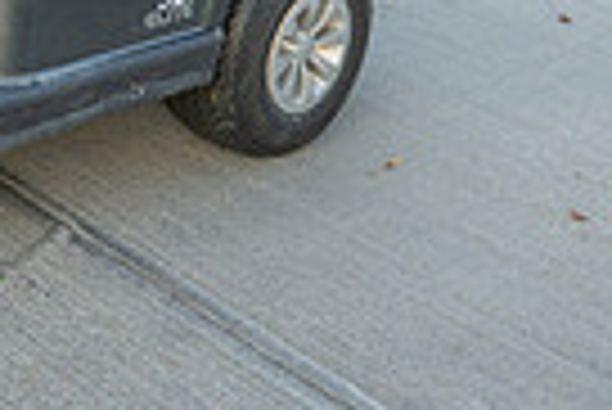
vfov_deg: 12.3
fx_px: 1736
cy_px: -331
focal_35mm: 102
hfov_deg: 18.7
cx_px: -171
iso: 200
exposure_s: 1/320
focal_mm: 24
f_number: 3.2
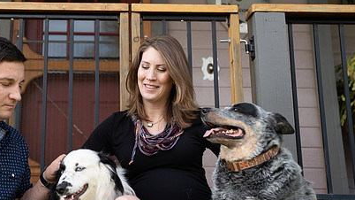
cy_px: 81
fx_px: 640
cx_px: 117
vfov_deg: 17.7
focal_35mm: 68
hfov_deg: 30.8
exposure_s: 1/250
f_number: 2.8
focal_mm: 45
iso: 125
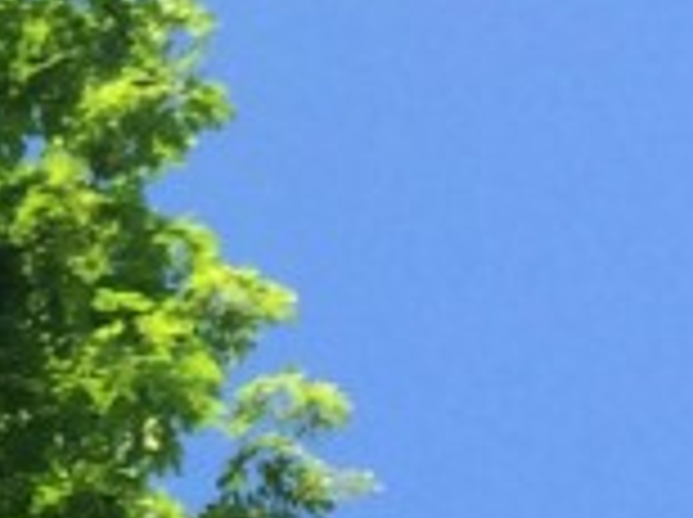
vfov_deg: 7.5
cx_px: -1246
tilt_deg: +70.5
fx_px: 3858
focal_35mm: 193
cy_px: -347
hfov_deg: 8.8
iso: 32
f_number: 2.2
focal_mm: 4.15
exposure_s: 1/760
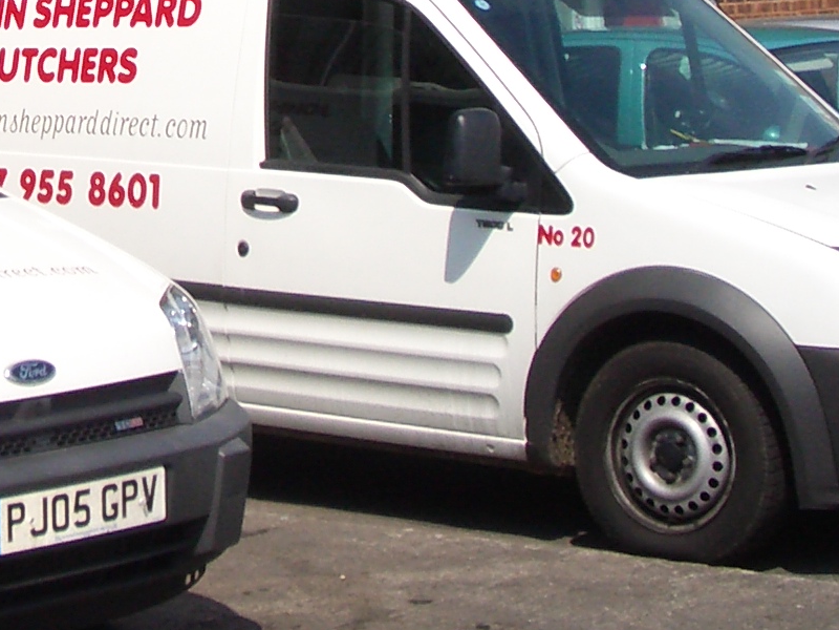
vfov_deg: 12.5
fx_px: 2715
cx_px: -149
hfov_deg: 16.9
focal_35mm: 112
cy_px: -322
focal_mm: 5.8
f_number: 4.3
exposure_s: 1/800
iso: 100
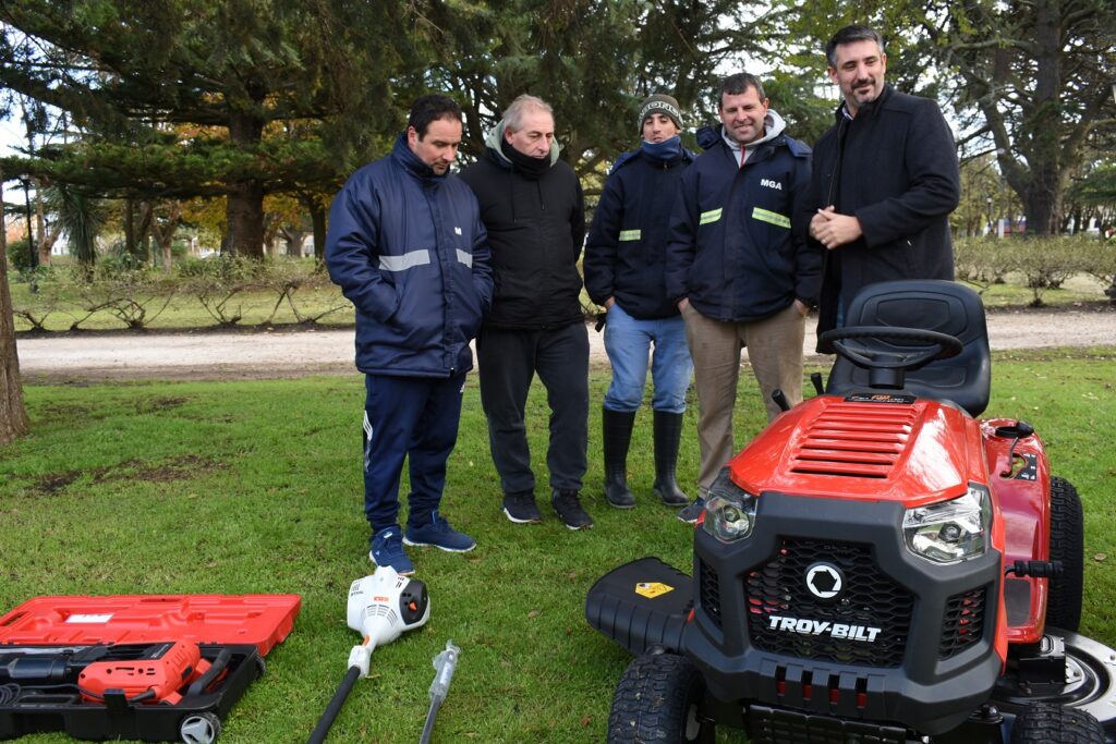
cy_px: 372
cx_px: 558
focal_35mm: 33
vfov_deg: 40.0
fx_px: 1023
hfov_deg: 57.2
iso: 200
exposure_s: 1/90
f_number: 5.6
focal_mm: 22
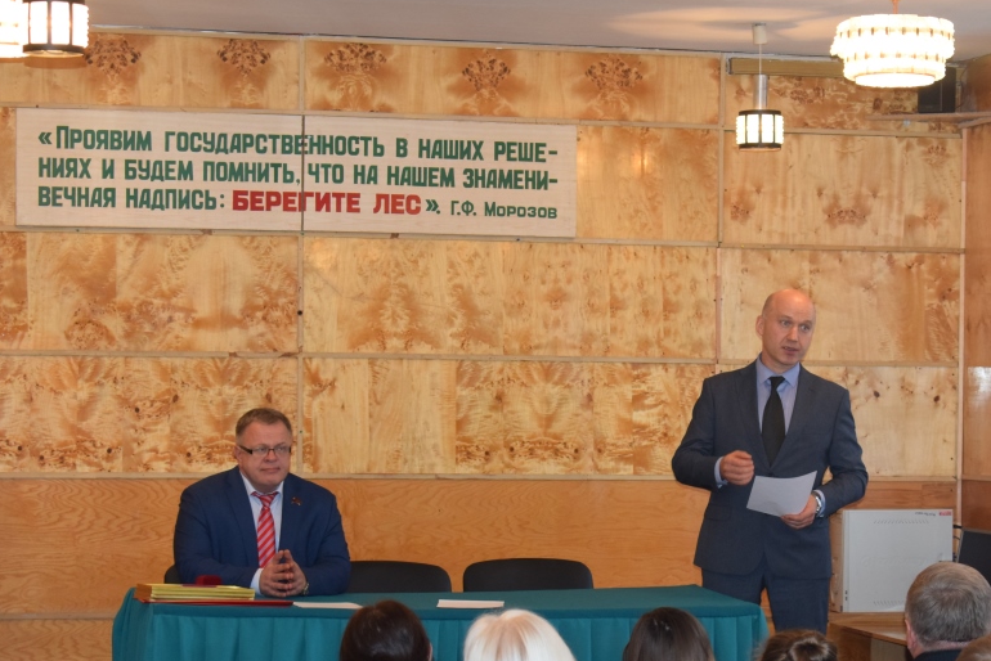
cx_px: 600
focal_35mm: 110
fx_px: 3020
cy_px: 420
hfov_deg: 18.6
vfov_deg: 12.5
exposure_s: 1/60
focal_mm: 55
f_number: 5.6
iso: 1250
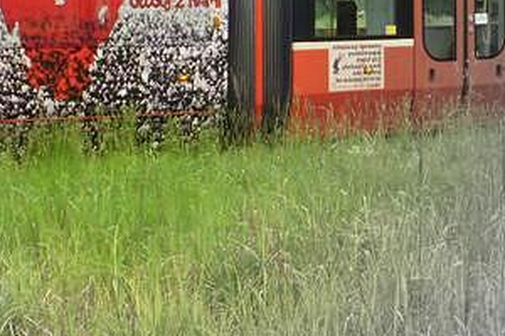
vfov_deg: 16.6
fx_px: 1122
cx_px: 215
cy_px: -18
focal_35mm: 80
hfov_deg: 25.3
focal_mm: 6.3
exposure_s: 1/80
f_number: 5.6
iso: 100
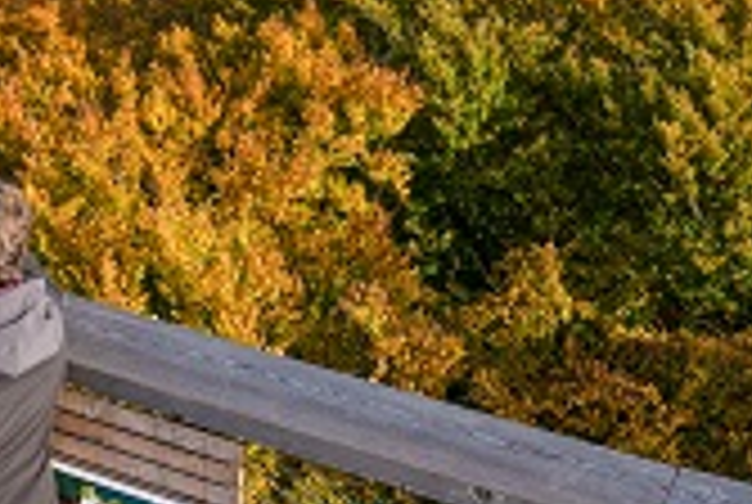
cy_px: 58
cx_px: 149
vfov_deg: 15.8
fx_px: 1800
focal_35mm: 86
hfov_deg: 23.3
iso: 200
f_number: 4.5
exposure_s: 1/2000
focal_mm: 24
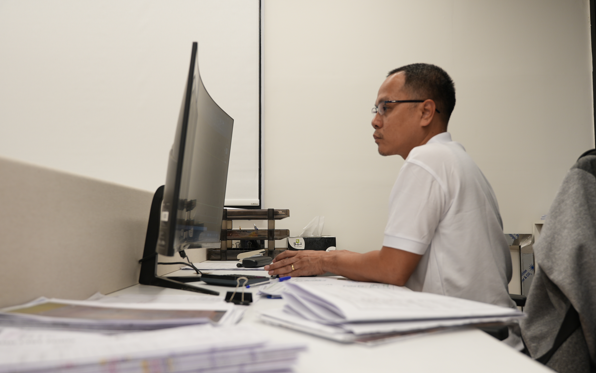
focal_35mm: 32
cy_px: 200
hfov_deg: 59.7
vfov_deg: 39.4
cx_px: 297
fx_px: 520
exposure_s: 1/100
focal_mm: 31
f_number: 4
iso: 320
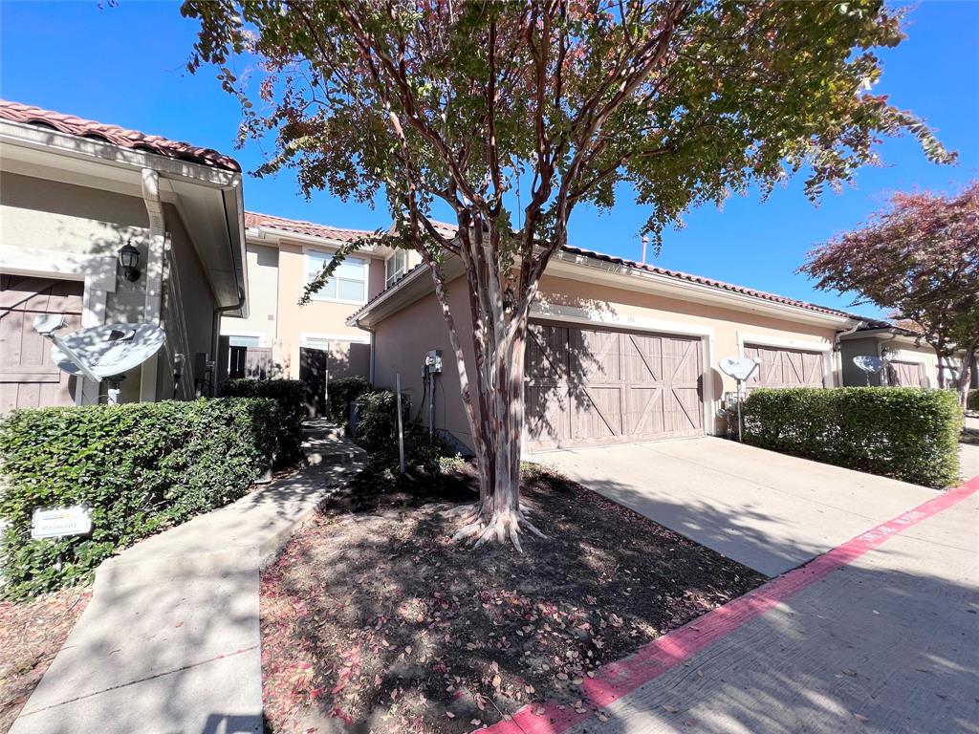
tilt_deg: +3.1
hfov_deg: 106.2
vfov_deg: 89.9
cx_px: 490
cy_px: 367
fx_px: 368
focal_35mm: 13
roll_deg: +0.5
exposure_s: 1/960
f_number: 1.8
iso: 32
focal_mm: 1.57
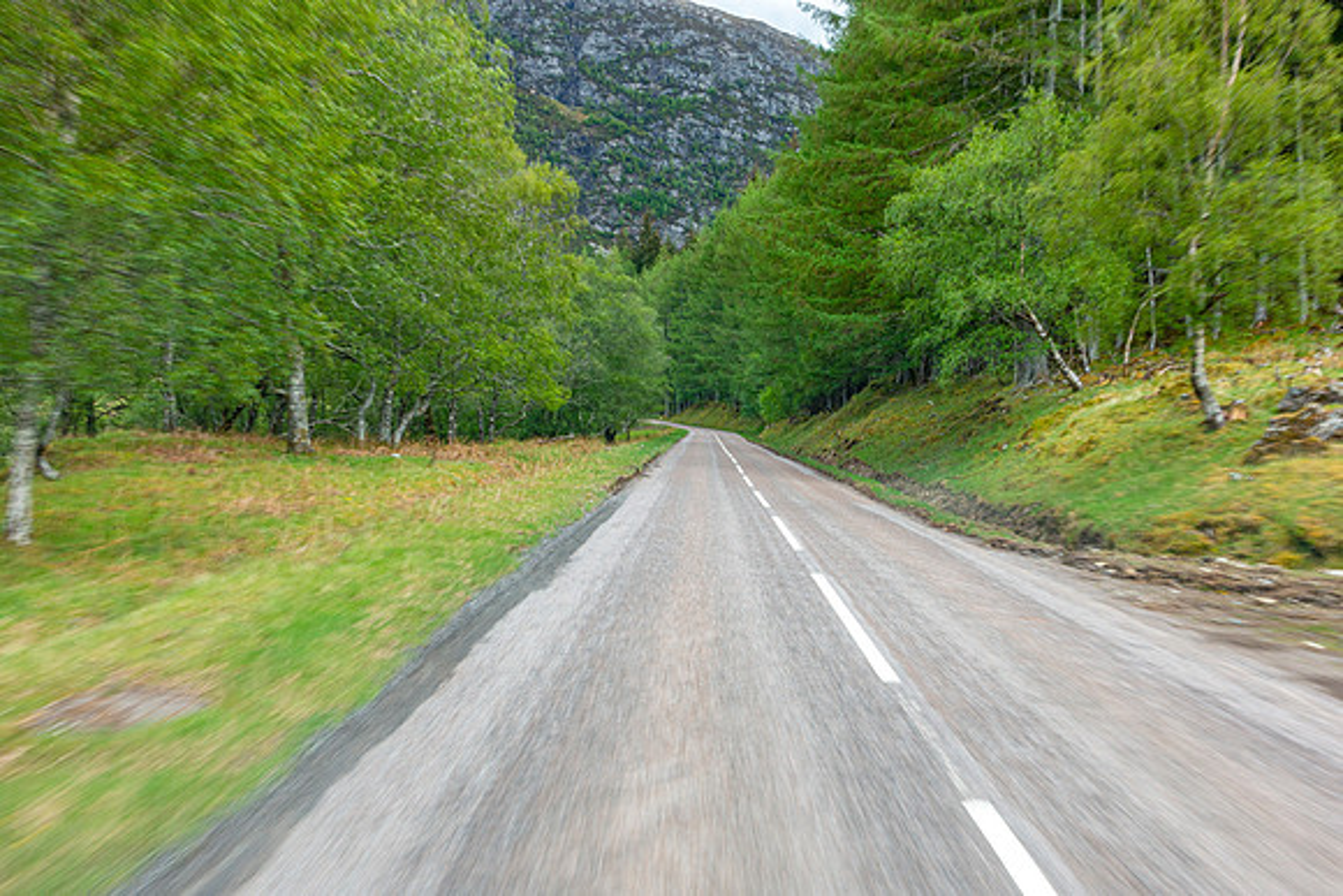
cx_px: 672
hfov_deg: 48.4
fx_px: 1493
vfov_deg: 33.4
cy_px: 448
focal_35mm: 40
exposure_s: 1/50
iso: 125
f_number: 7.1
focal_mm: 14.5
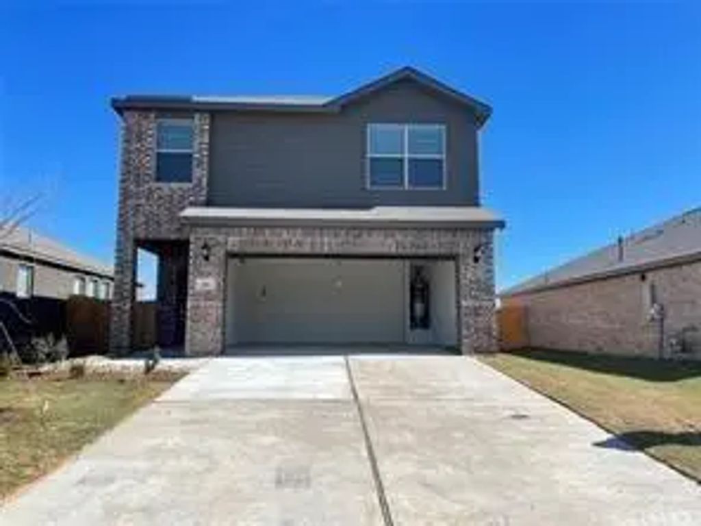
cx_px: 350
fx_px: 527
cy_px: 263
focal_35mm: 26
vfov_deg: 53.1
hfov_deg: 67.3
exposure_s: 1/3559
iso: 32
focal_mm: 5.1
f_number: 1.6
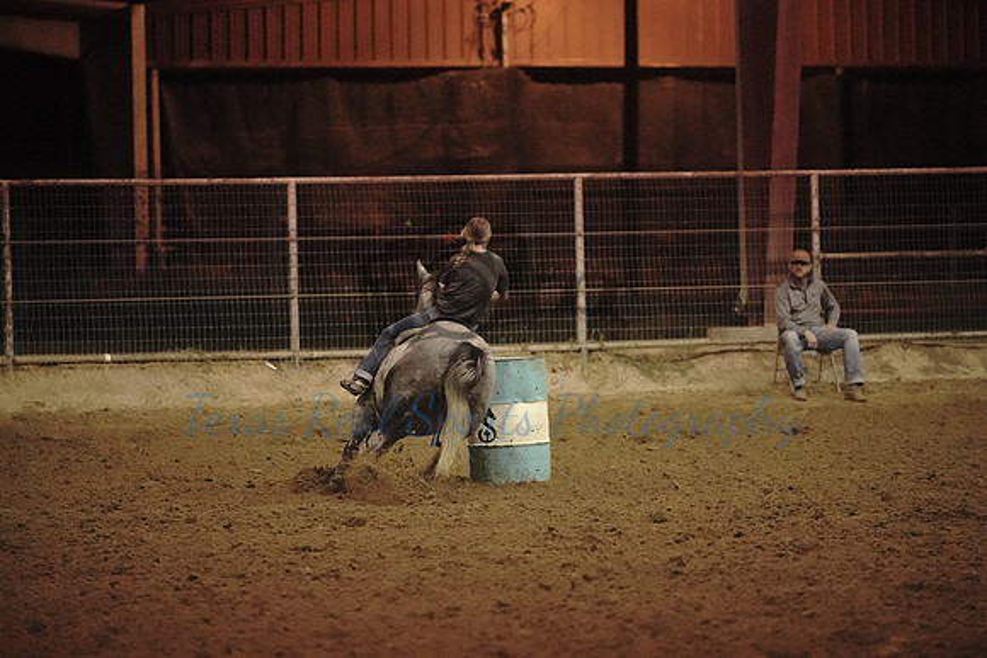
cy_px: 329
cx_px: 494
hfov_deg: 10.3
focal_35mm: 200
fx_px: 5484
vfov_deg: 6.9
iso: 25600
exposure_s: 1/1000
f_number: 2.8
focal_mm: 200
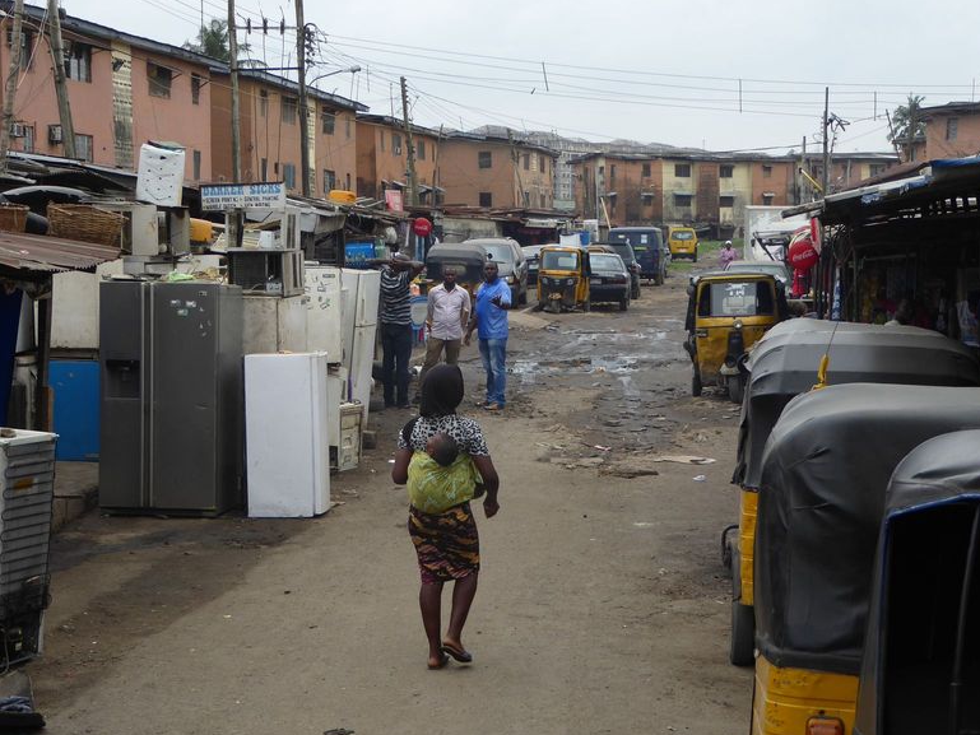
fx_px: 2209
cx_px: 488
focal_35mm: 78
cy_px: 376
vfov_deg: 18.9
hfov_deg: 25.0
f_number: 4.5
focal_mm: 12.5
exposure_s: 1/160
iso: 80
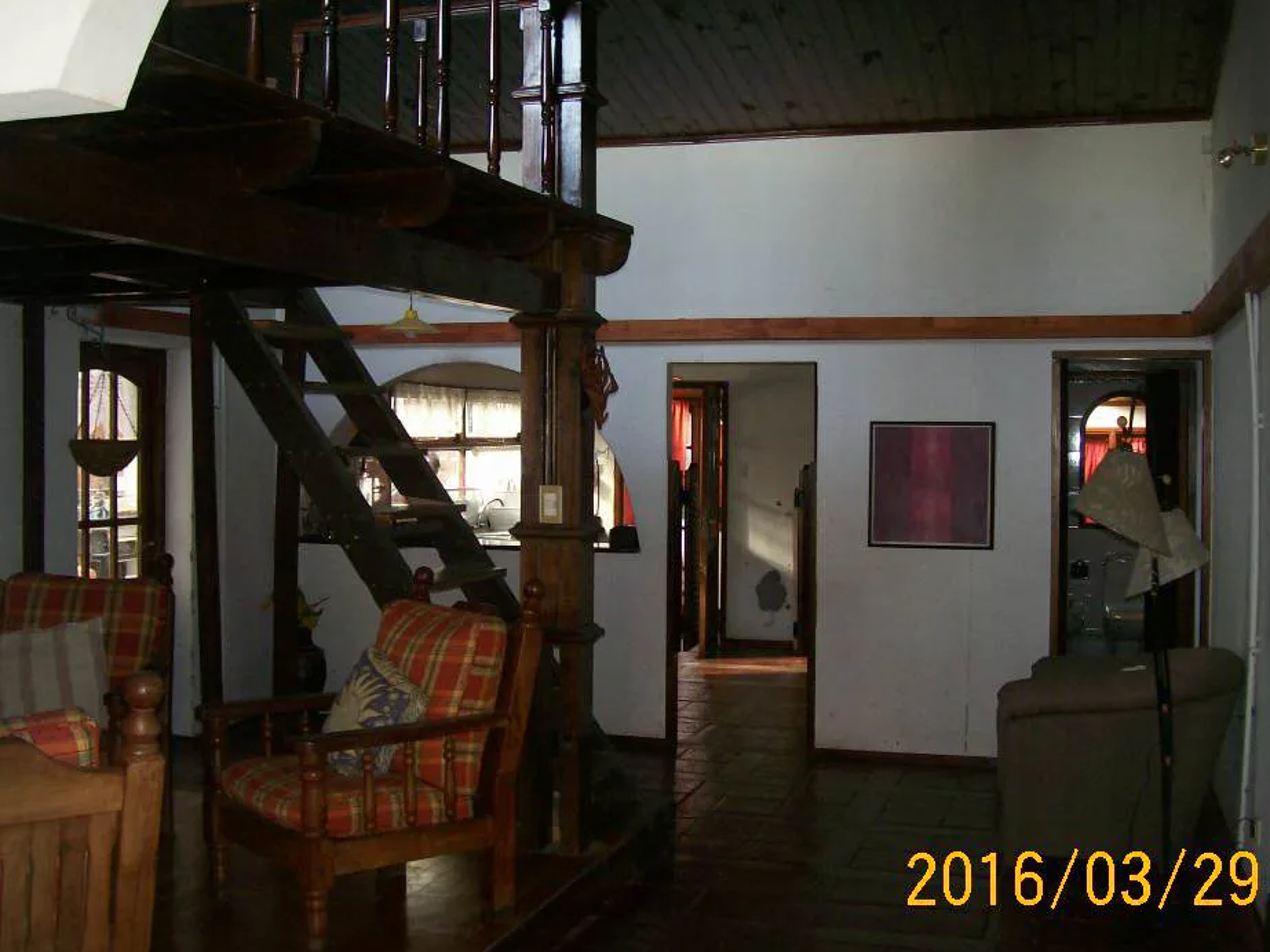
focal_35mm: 40
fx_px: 1467
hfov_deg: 46.8
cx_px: 628
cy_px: 485
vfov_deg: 35.9
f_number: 2.7
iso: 140
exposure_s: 1/64
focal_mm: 6
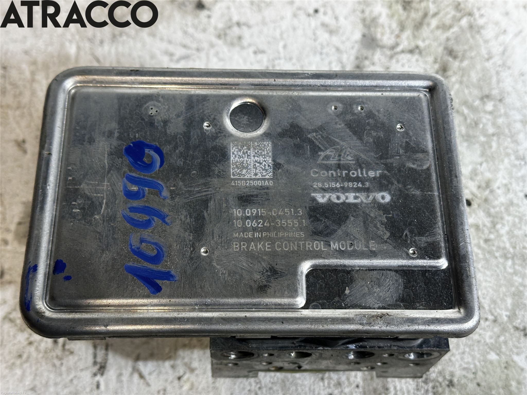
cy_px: 198
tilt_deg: -64.5
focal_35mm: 48
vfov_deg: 30.3
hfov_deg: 39.7
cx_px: 264
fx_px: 731
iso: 80
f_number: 1.78
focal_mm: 6.86
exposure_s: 1/50
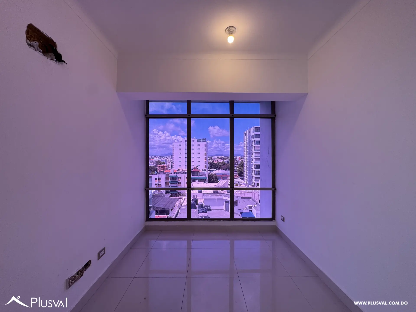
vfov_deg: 85.7
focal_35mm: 14
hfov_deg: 102.1
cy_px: 156
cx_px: 208
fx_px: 168
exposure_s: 1/99
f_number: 2.2
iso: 50
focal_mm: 2.22
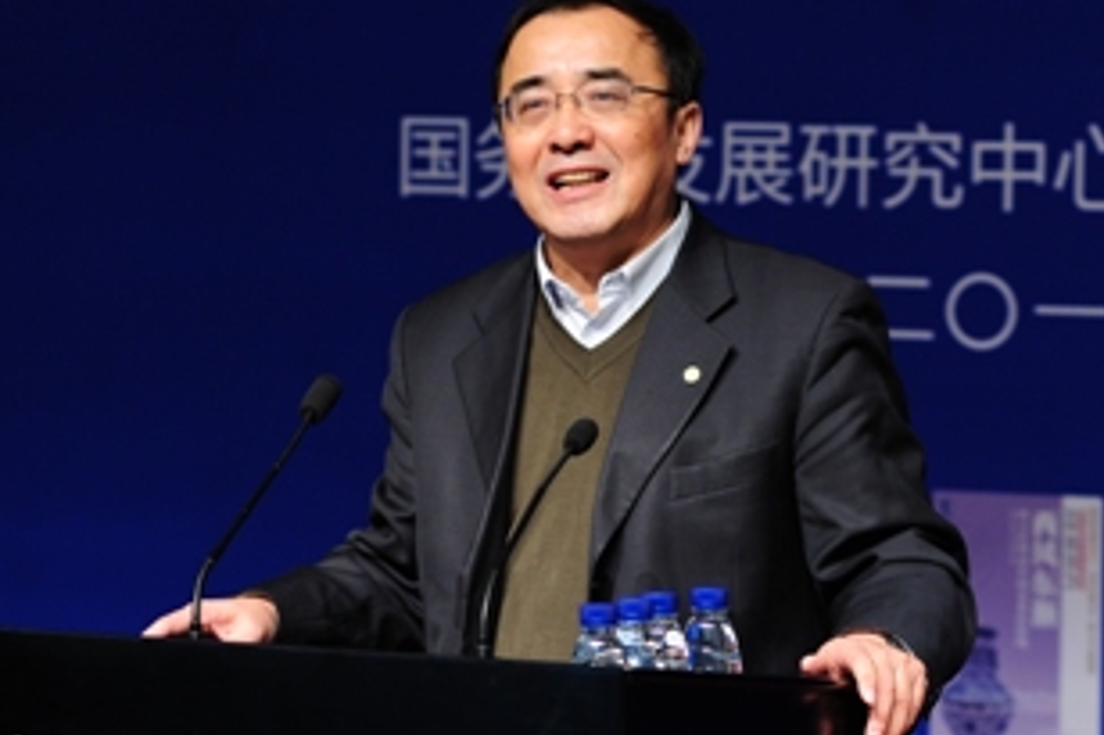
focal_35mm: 182
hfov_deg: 11.3
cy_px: 368
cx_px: 566
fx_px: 5578
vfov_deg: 7.5
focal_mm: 112
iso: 1250
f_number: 4
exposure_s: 1/100
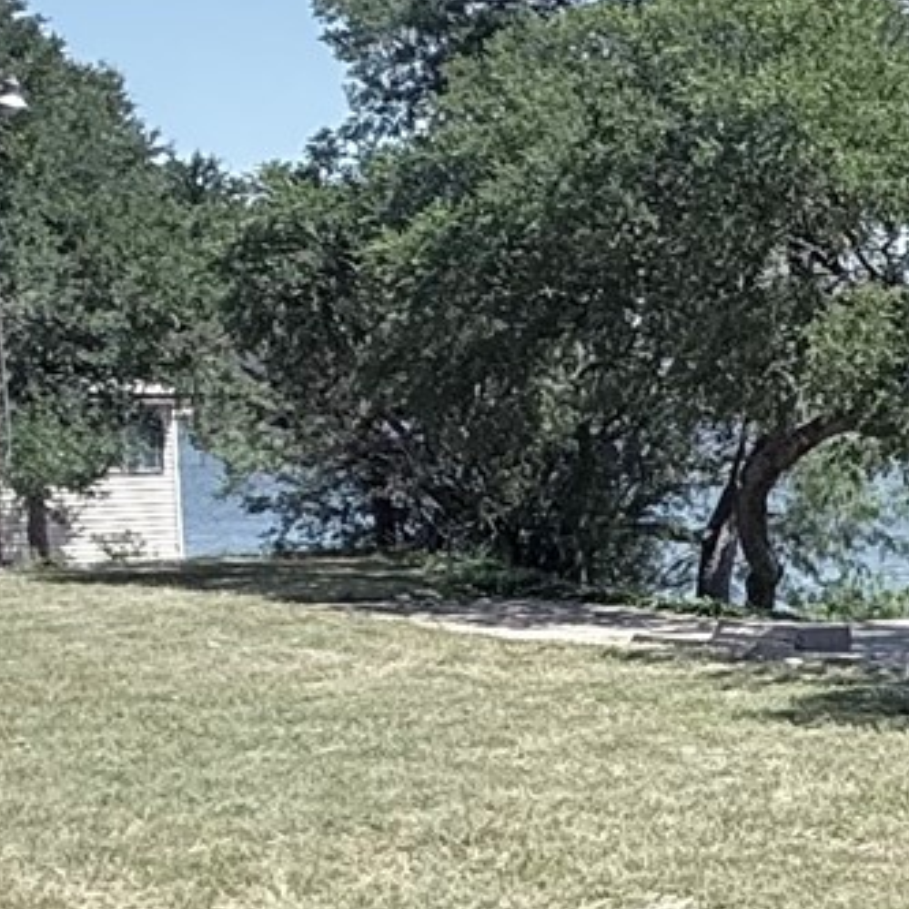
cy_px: 628
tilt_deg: -5.0
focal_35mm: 76
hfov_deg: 17.1
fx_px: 2258
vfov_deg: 22.6
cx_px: 1791
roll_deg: -0.9
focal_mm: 2.22
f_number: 2.2
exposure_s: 1/985
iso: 50
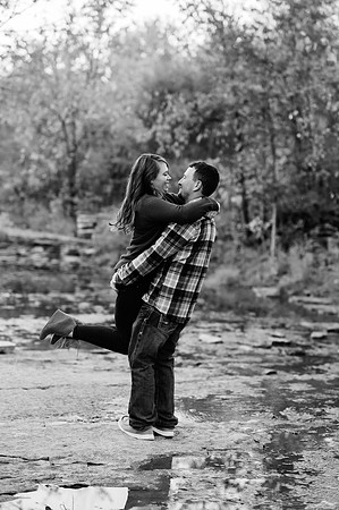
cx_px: 170
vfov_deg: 23.9
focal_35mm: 85
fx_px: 1203
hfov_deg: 16.0
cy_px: 255
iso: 500
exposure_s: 1/200
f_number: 2.5
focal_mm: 85
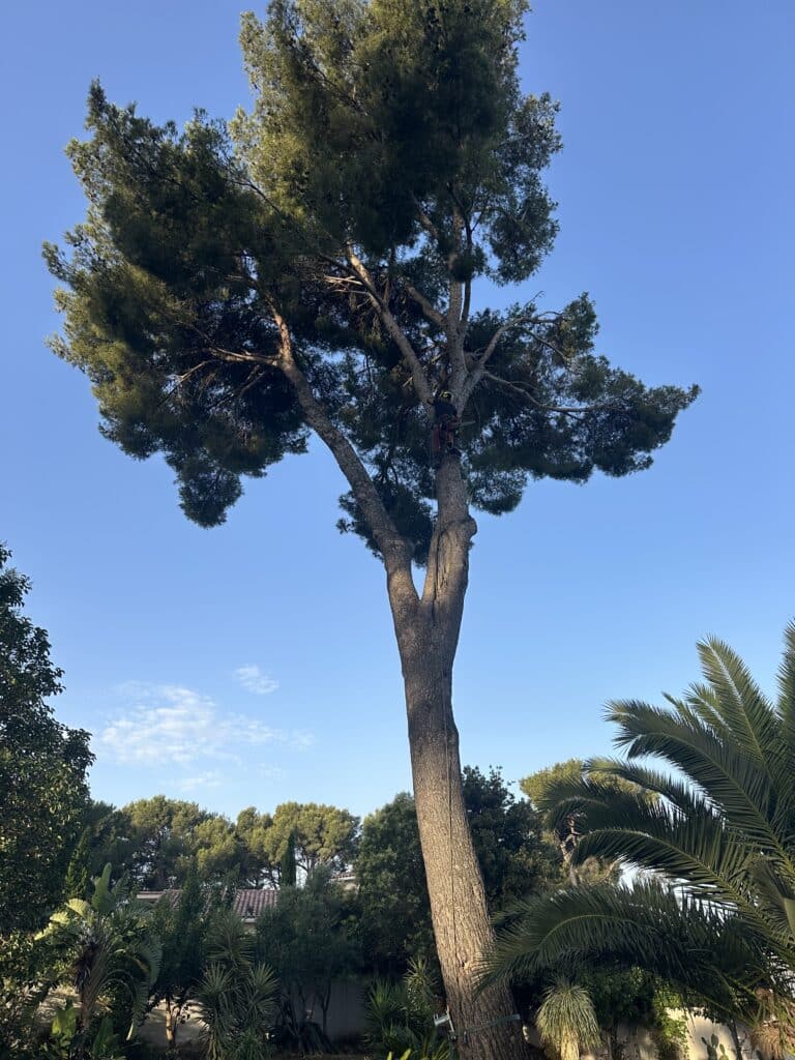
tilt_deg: +32.5
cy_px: 530
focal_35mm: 24
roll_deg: +0.8
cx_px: 398
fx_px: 735
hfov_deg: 56.8
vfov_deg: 71.6
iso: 80
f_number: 1.78
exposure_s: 1/1393
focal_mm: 6.86
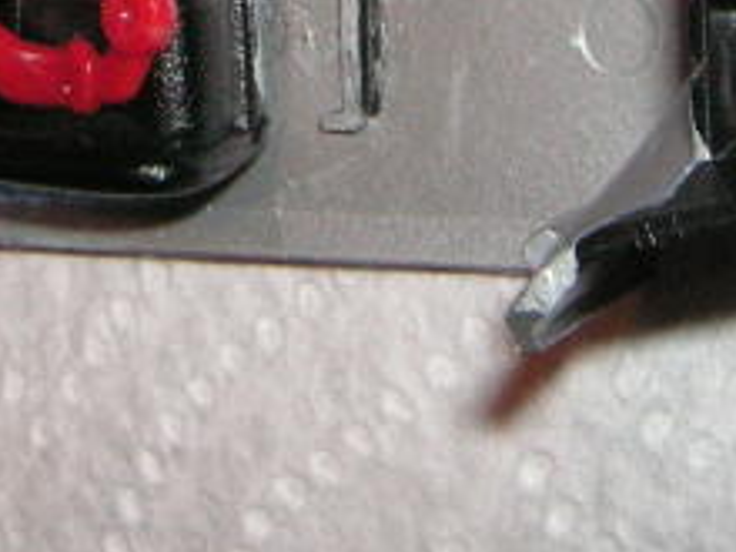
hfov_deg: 14.3
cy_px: -258
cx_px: 422
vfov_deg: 10.4
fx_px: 2934
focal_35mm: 138
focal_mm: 6.3
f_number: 6.6
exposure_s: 1/45
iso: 160
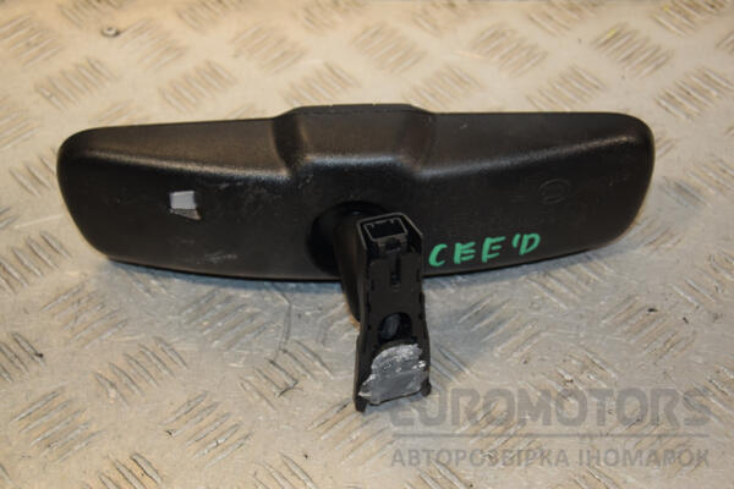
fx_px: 1590
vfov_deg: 17.5
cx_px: 367
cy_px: 244
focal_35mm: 78
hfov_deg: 26.0
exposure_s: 1/200
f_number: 5.6
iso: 800
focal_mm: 52
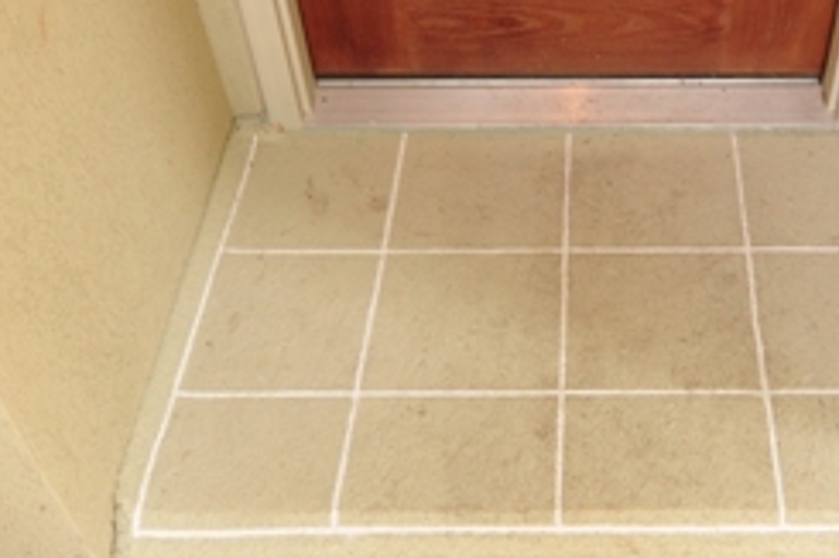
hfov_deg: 41.2
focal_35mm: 47
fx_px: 1095
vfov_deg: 28.6
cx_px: 579
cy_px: 282
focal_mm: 12
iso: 200
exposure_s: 1/25
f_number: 6.3
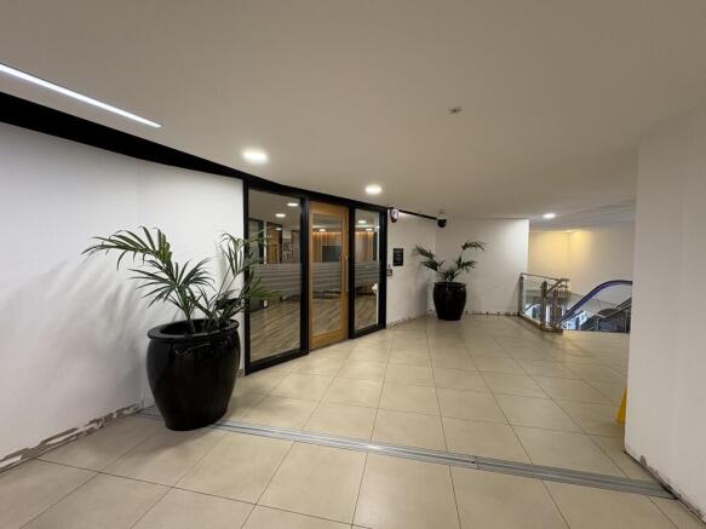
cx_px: 353
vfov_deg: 85.7
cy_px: 264
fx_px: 285
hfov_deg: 102.1
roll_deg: -0.6
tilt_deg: -2.2
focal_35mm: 14
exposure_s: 1/50
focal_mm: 2.22
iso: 160
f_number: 2.2
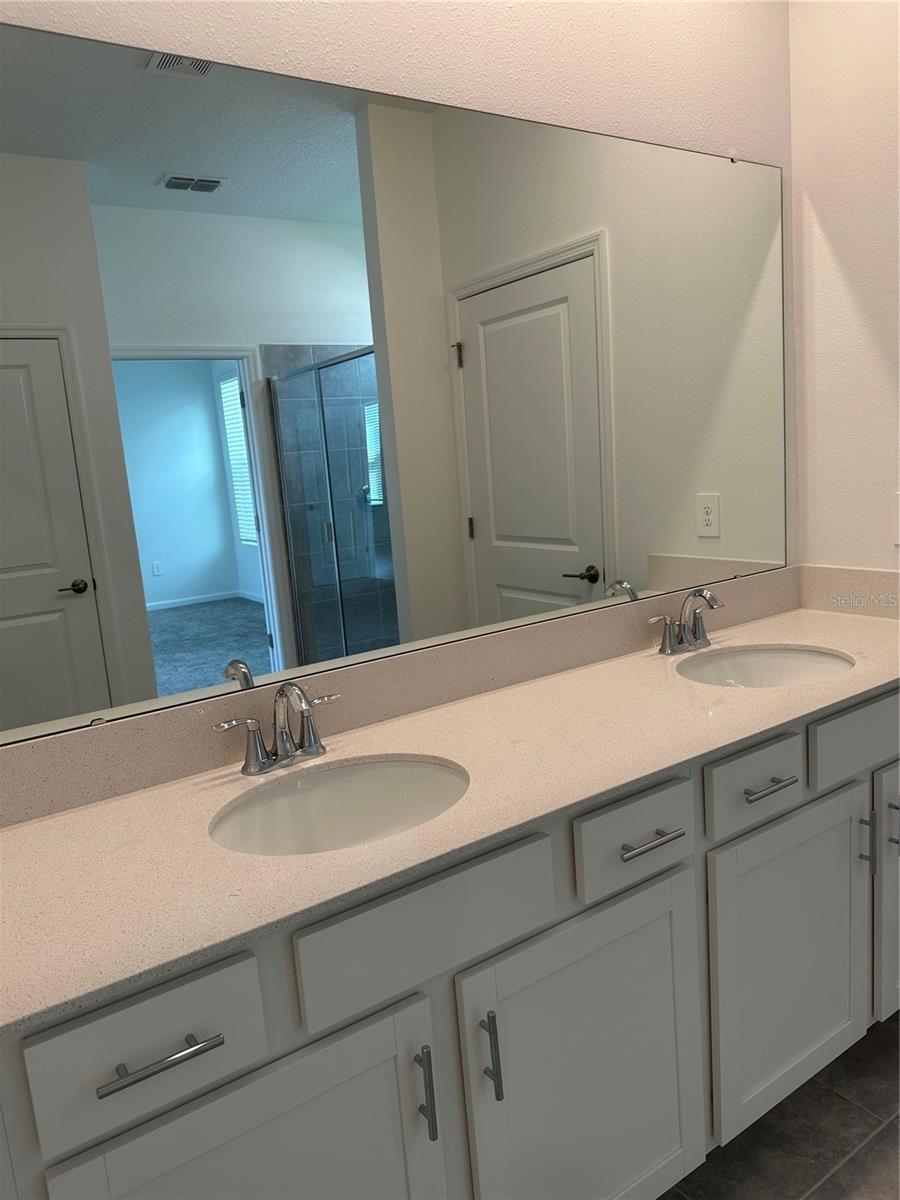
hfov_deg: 56.8
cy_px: 600
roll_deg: +5.5
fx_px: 832
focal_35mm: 24
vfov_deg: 71.6
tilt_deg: -8.5
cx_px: 450
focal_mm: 6.86
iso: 64
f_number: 1.78
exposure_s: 1/120
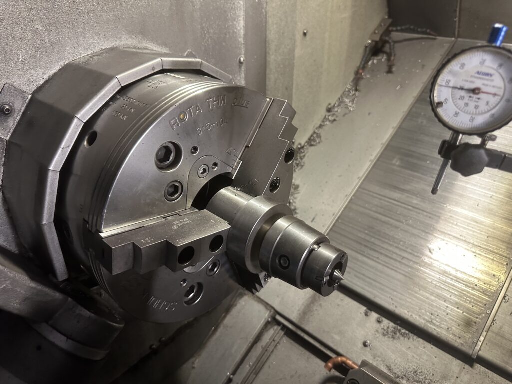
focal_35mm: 24
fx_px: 355
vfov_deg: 56.8
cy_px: 192
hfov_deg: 71.6
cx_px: 256
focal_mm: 6.86
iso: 320
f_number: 1.78
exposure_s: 1/50
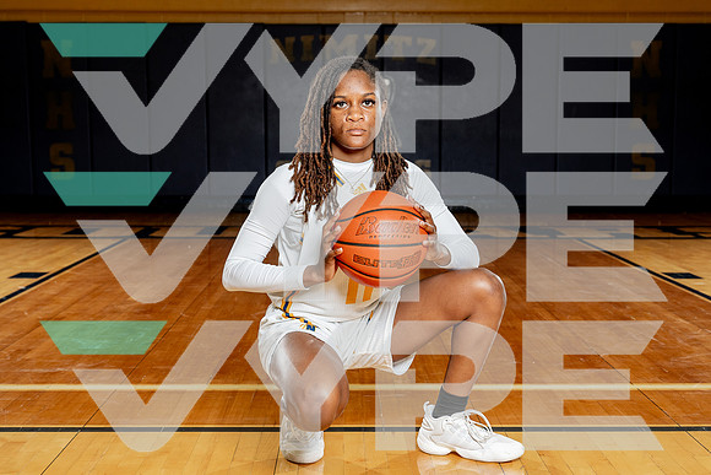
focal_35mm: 55
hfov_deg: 36.4
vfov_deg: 24.8
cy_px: 238
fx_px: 1081
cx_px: 356
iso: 640
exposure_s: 1/250
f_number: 5.6
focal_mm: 53
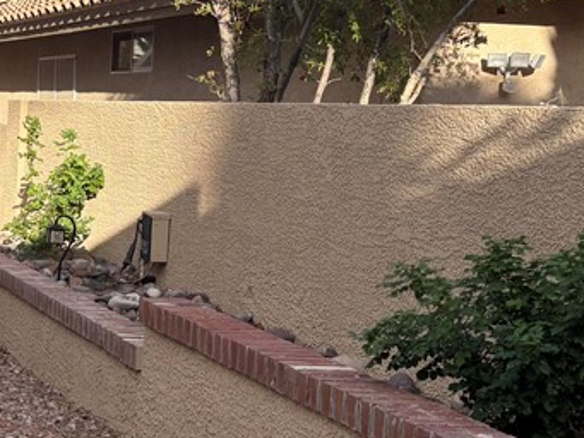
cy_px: 116
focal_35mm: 78
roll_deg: -2.4
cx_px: -139
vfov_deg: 18.8
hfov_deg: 22.8
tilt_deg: -2.1
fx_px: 1316
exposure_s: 1/2075
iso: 50
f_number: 1.6
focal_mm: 5.96
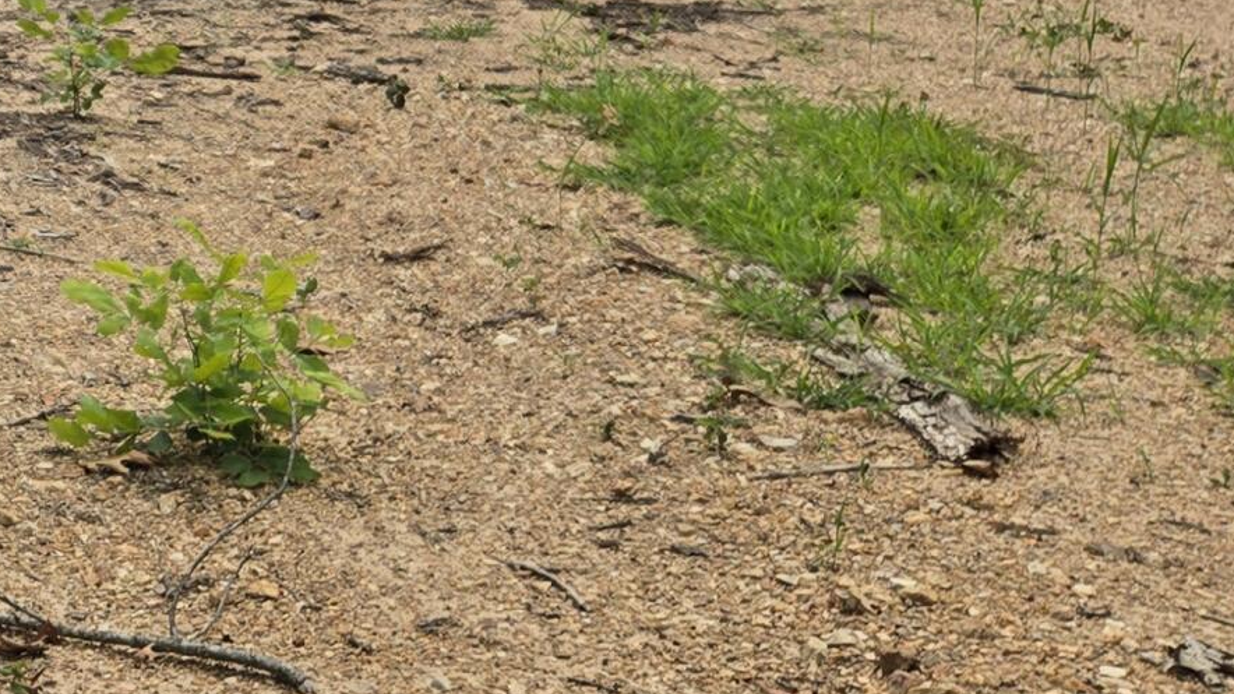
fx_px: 2781
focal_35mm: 85
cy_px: -186
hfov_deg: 20.7
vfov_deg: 13.7
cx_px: -705
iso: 25
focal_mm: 5.4
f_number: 1.8
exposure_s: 1/1205
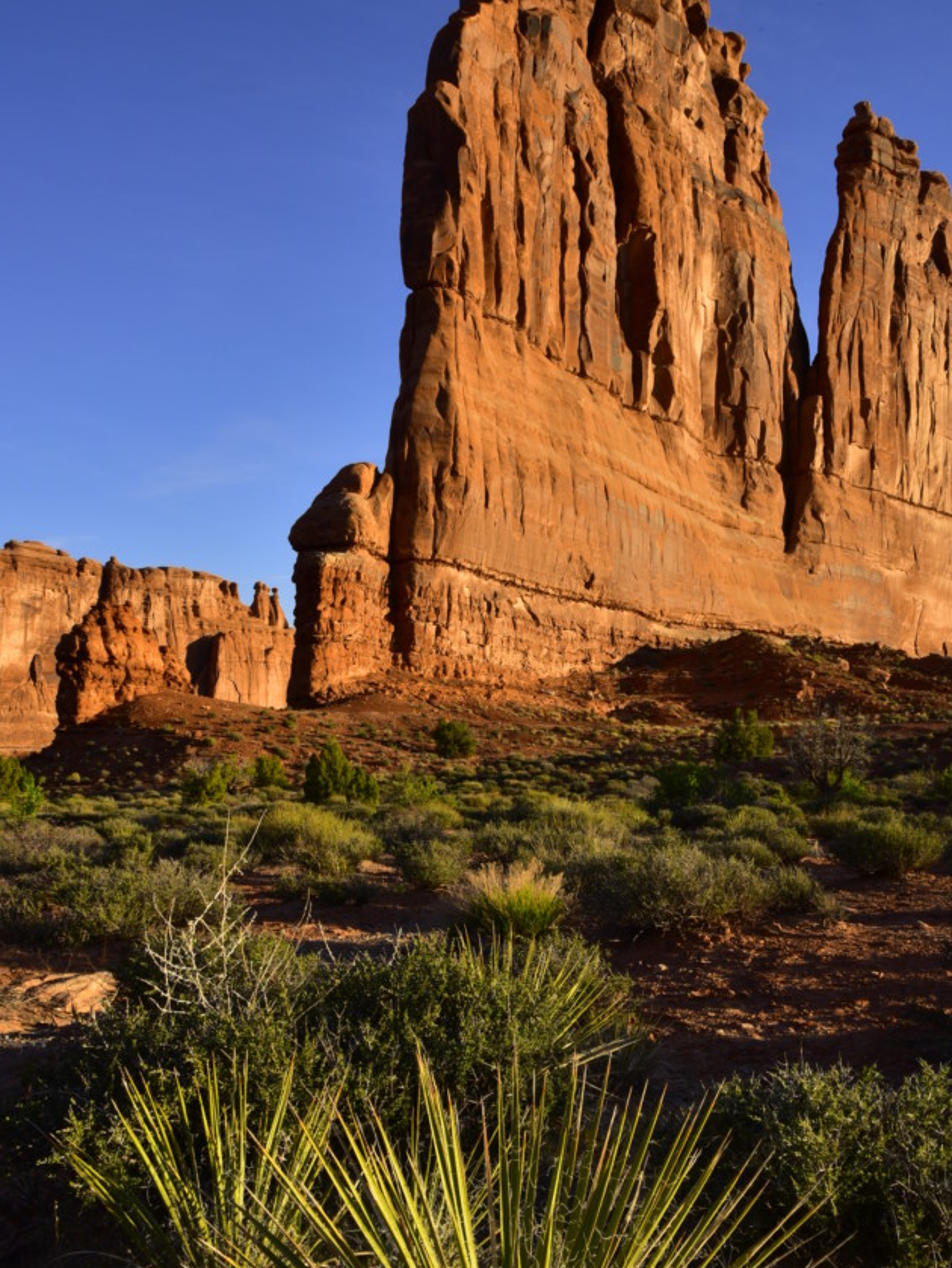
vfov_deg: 55.1
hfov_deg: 42.9
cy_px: 728
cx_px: 516
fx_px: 1209
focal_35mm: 33
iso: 100
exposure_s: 1/20
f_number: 22
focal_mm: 24
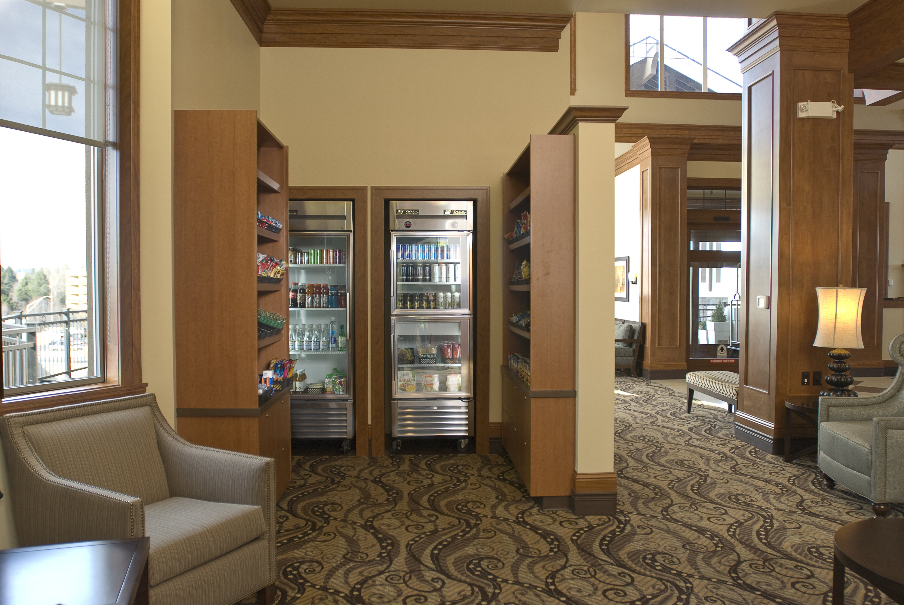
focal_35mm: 26
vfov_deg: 50.5
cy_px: 302
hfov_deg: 70.4
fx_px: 641
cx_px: 452
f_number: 4
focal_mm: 17
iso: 200
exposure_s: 1/30
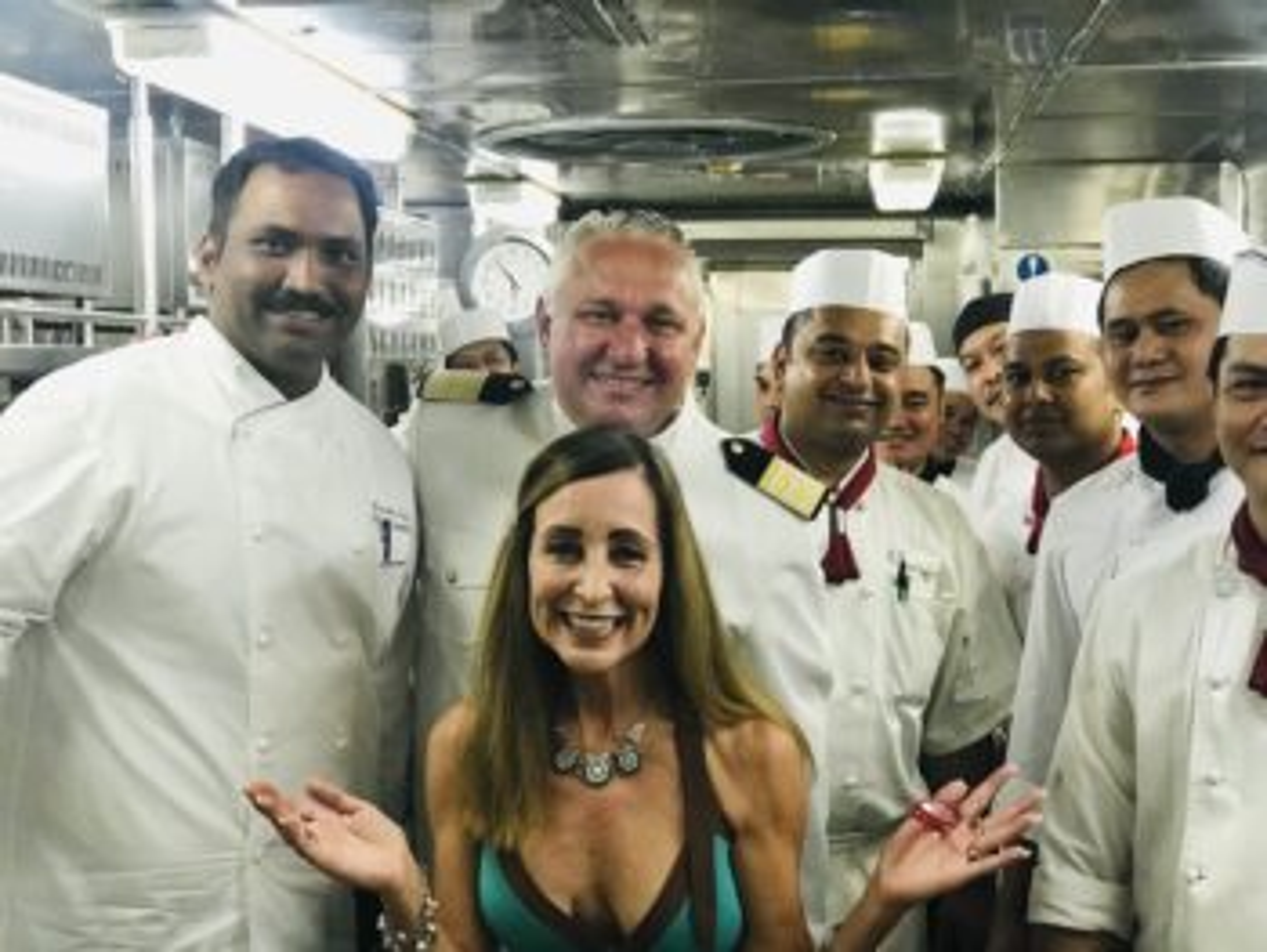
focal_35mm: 57
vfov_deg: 25.7
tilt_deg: -3.3
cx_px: 634
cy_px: 476
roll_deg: +2.0
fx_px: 2088
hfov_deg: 33.8
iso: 160
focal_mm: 6.6
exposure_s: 1/60
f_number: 2.8
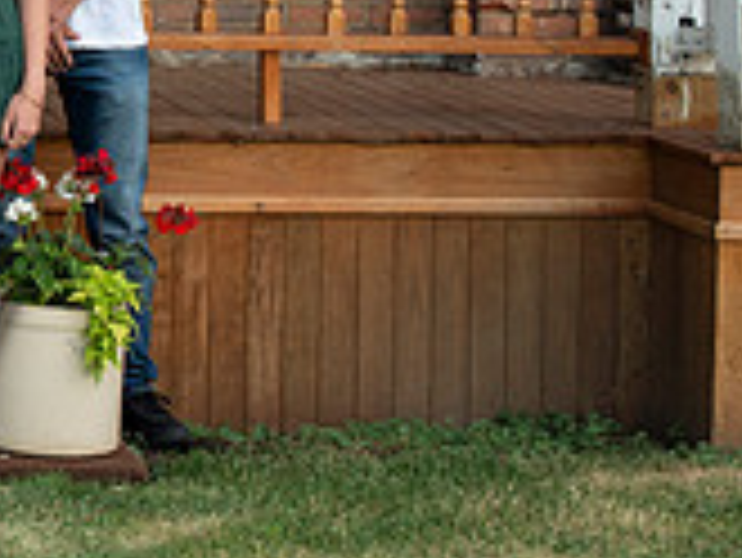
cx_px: -553
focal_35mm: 152
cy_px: -223
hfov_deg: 12.0
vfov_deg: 9.6
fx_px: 3261
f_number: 8
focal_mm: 45
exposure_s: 1/125
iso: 320
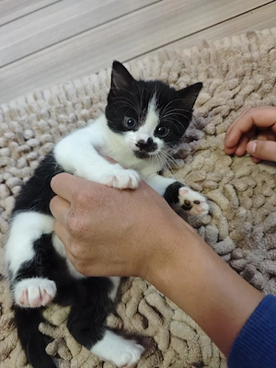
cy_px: 184
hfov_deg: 58.9
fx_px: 245
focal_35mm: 23
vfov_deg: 73.9
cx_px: 138
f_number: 1.6
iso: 5000
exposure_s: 1/238
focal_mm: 6.55
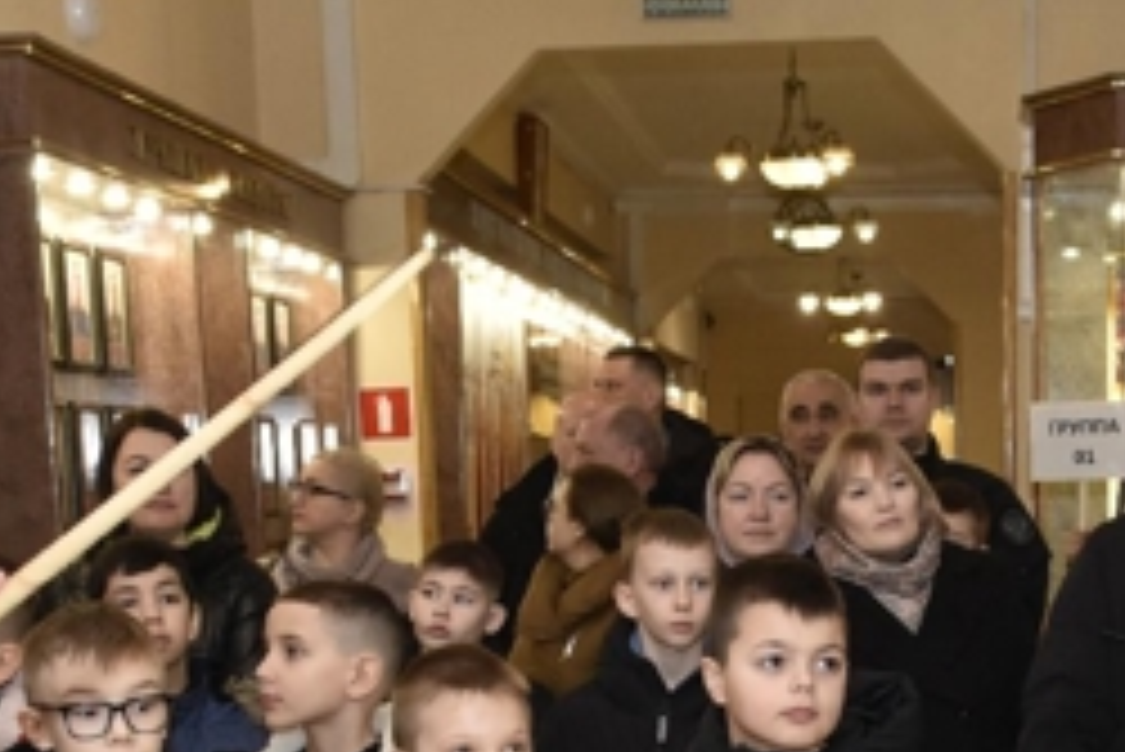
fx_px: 2392
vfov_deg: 17.1
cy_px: 887
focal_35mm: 76
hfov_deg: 26.1
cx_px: 842
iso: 800
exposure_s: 1/200
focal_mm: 17
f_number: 4.5
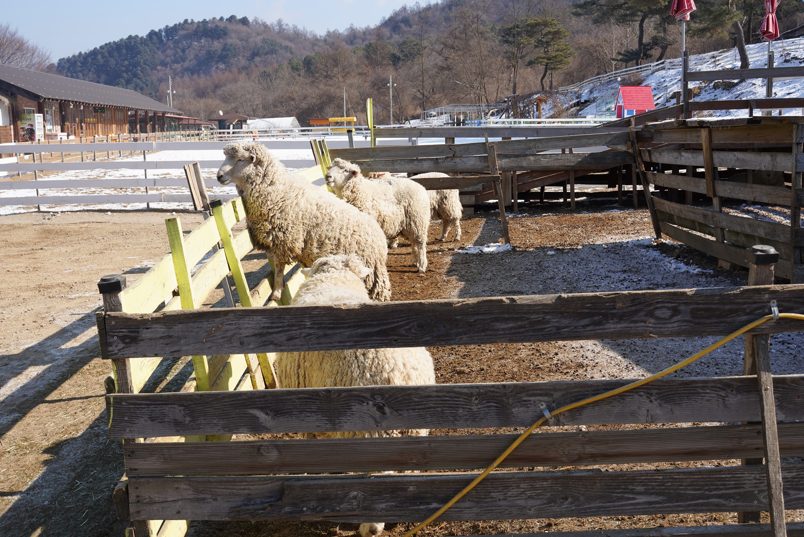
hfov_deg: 48.5
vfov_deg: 33.4
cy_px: 268
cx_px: 402
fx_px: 893
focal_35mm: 40
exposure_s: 1/100
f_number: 11
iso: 100
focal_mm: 40
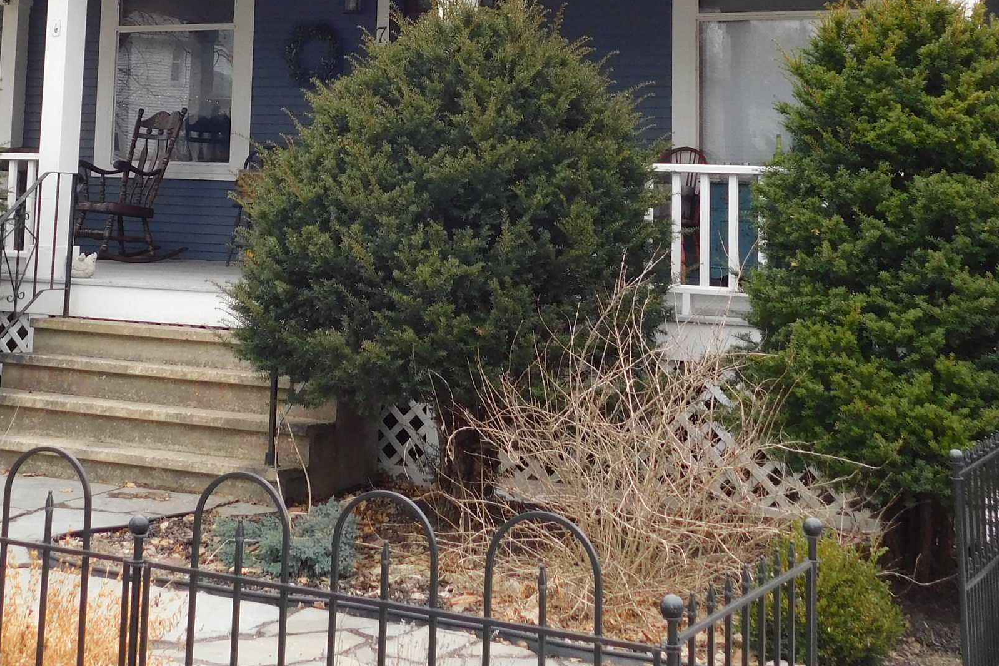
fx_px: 1665
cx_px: 359
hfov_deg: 33.2
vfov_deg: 21.6
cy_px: -34
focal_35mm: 60
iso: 125
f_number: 3.2
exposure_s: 1/200
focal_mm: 5.3
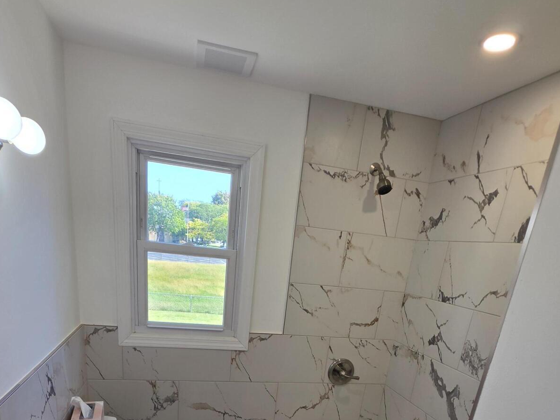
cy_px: 383
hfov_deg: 76.4
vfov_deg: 53.0
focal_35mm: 22
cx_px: 268
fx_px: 356
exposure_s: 1/120
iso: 25
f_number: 1.9
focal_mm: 2.2
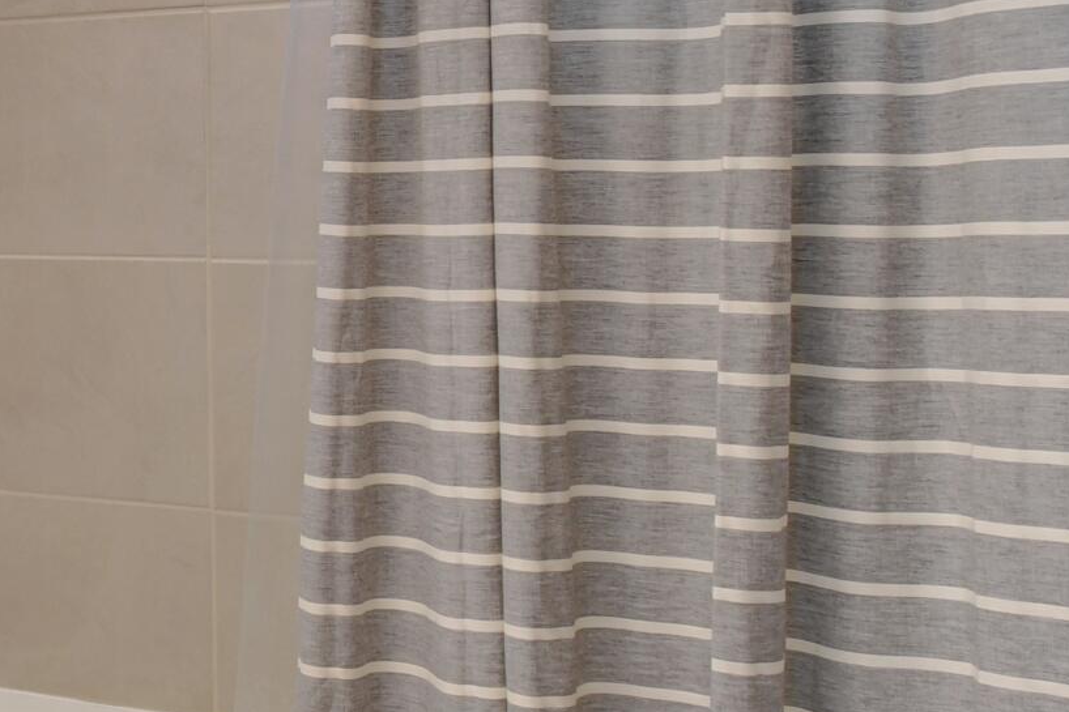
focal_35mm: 55
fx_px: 1633
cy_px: 193
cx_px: -447
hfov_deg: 27.6
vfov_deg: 24.4
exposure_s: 1/13
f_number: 5
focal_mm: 10
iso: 160
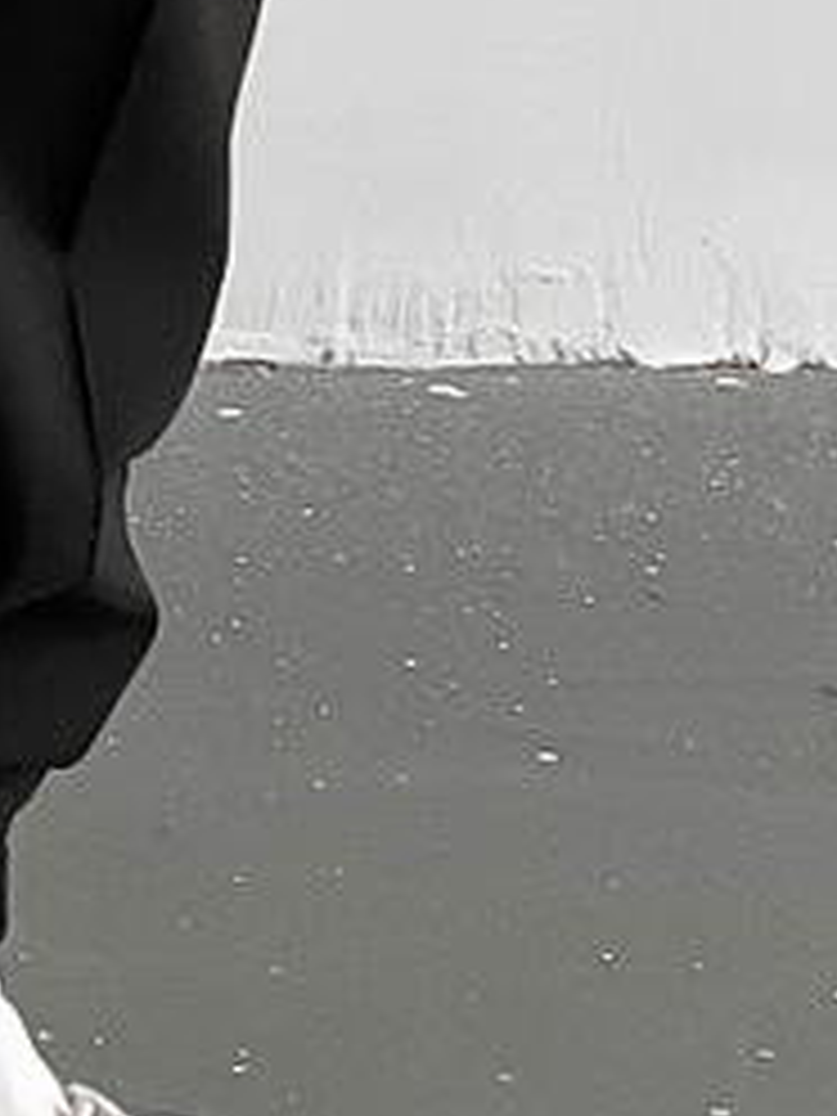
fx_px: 6029
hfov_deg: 7.8
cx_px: -486
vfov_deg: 10.2
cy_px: -648
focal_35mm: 187
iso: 64
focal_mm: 3
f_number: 1.8
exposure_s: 1/90
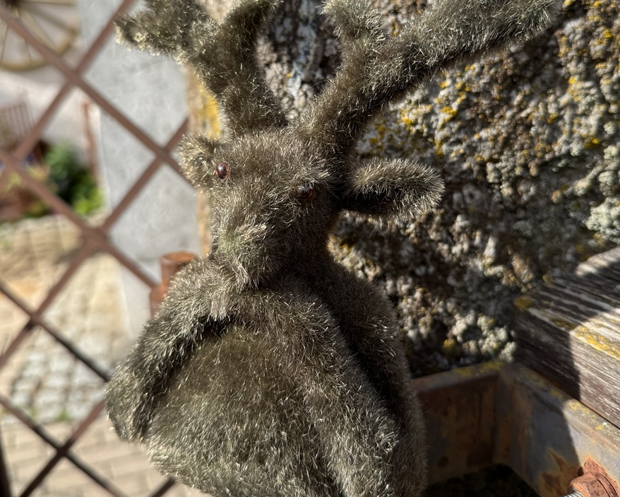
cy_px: 187
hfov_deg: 55.6
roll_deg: +4.2
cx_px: 309
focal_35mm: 32
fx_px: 587
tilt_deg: -11.3
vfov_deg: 45.4
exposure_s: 1/1560
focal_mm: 6.76
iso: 80
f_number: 1.78
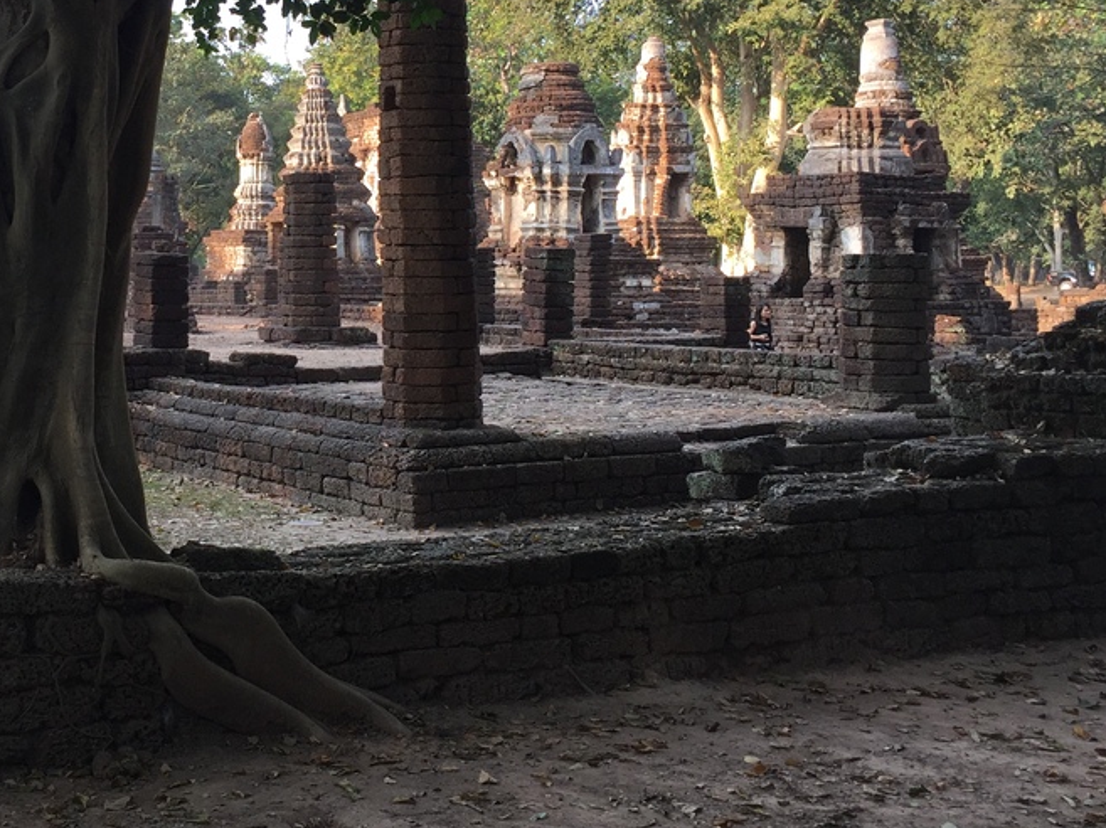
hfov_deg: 35.3
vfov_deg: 27.1
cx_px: 263
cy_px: 197
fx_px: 1692
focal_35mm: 53
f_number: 2.2
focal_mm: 4.15
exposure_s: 1/226
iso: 32
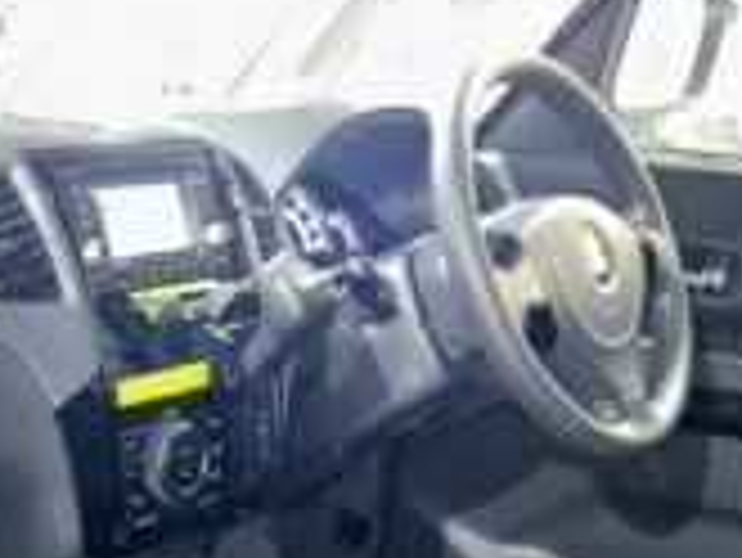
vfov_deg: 25.8
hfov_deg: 32.4
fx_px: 1180
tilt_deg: -23.9
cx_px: 13
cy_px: 488
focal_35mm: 55
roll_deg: -3.7
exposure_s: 1/4
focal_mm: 5.7
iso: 100
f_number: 1.5
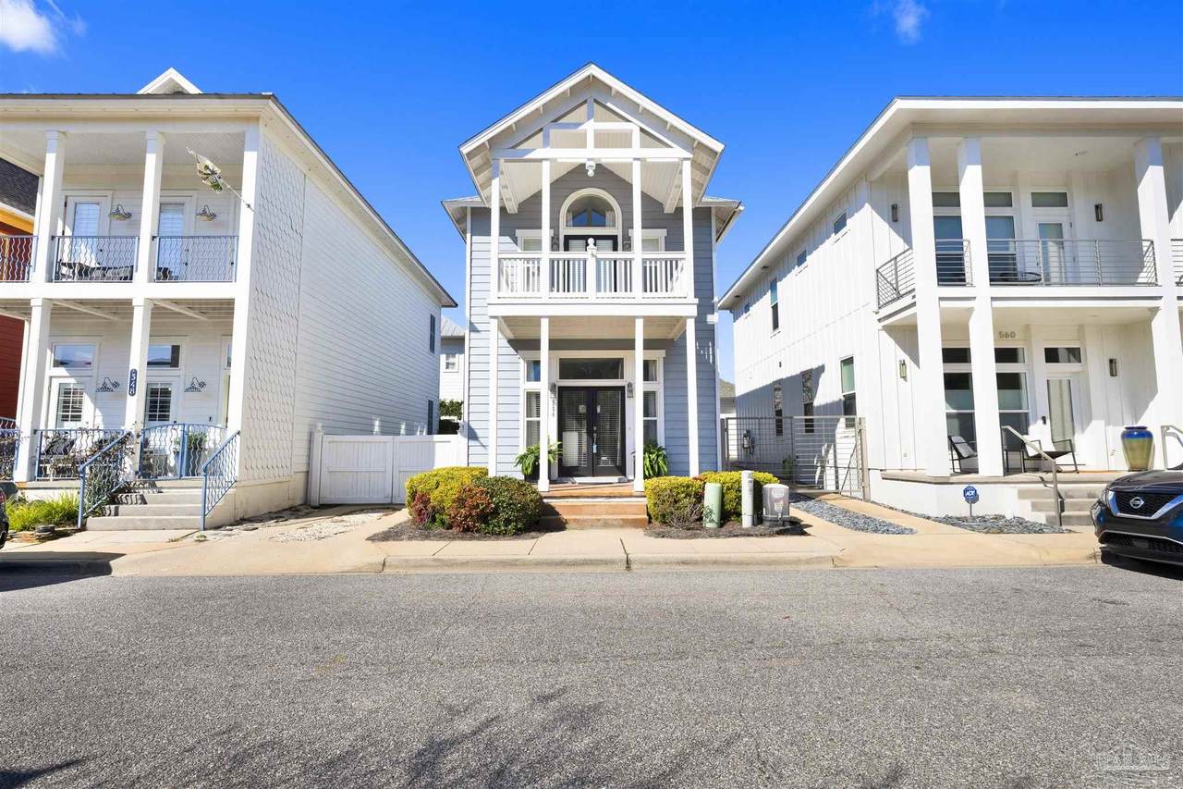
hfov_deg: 93.3
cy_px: 394
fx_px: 559
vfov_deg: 70.4
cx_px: 592
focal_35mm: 17
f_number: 11
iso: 400
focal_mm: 17
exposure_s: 1/1000
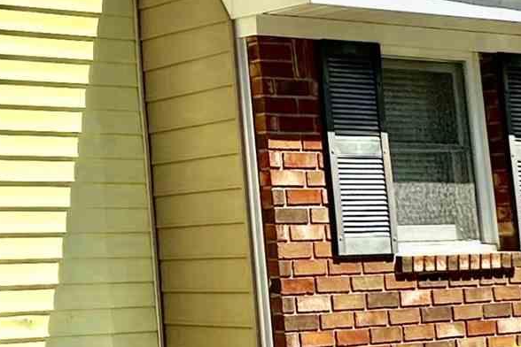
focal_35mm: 76
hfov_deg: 21.5
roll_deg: +2.4
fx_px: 1100
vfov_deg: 17.9
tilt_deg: +6.1
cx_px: -297
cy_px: 139
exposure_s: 1/5814
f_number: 2.2
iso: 50
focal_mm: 2.22
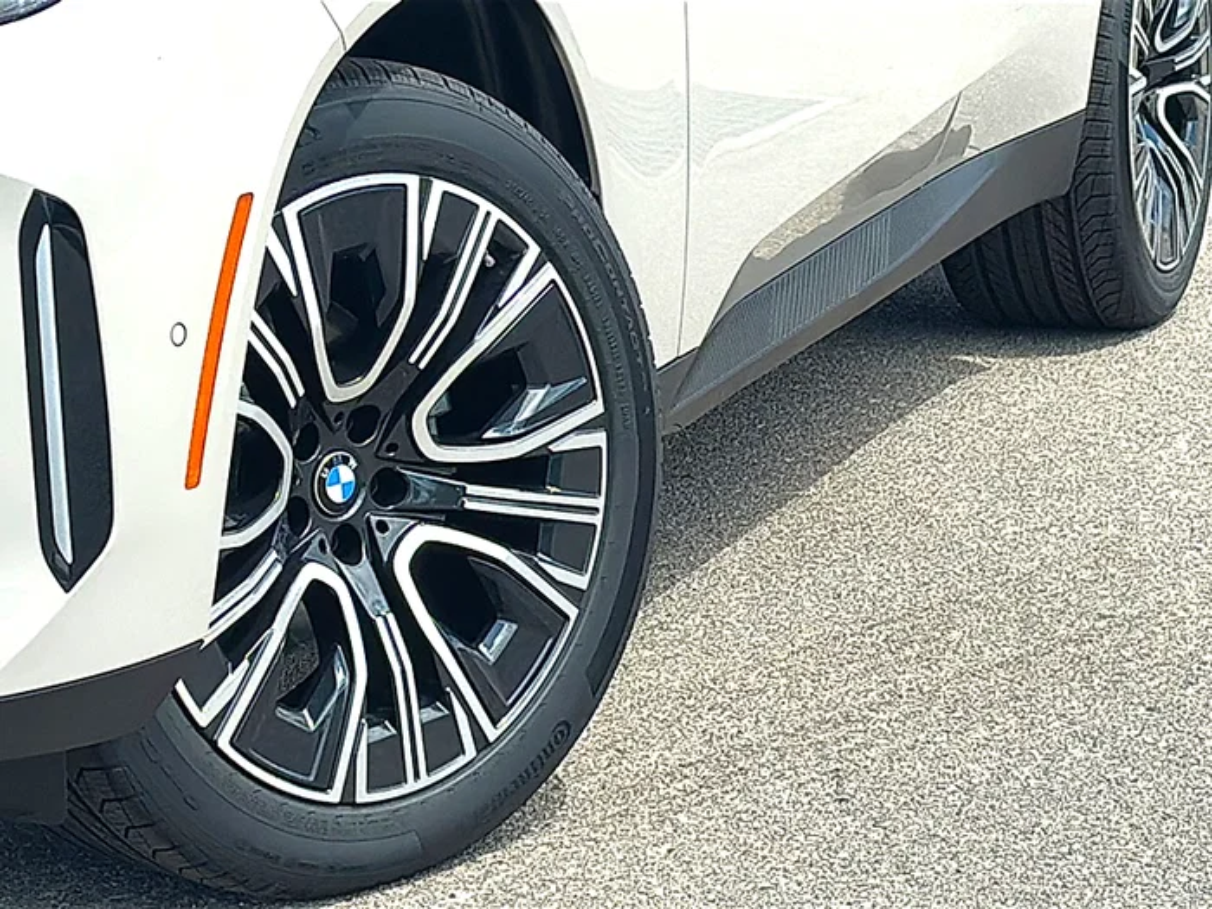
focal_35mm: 100
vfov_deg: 14.8
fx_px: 3501
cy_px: 454
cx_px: 606
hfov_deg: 19.6
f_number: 1.78
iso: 100
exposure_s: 1/3623
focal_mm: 6.86
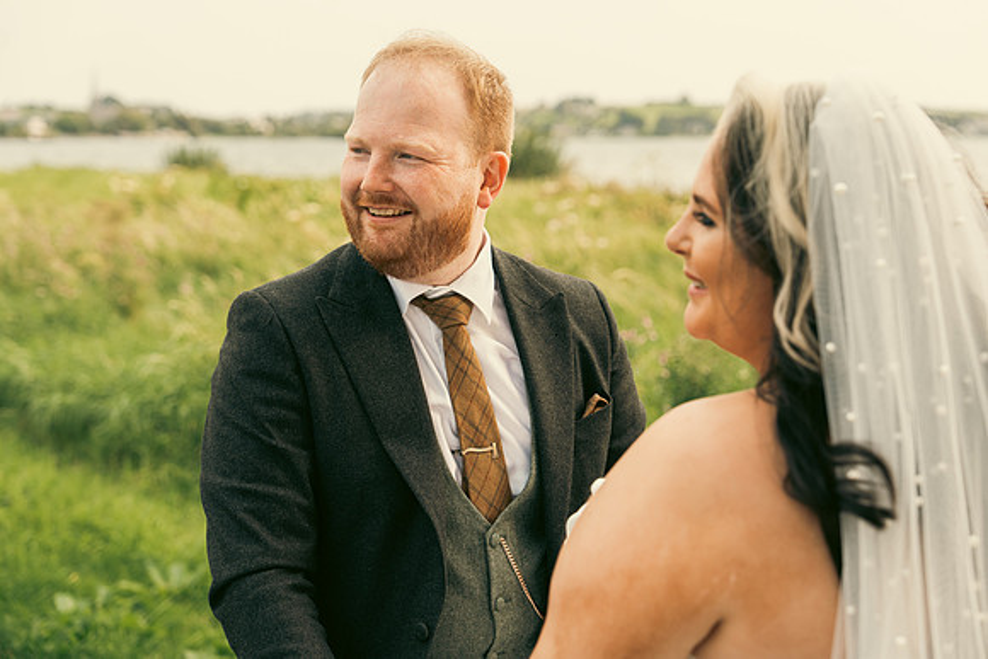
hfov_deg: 35.6
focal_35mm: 56
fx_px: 1537
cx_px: 494
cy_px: 330
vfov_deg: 24.2
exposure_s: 1/320
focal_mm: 56
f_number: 3.5
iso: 125
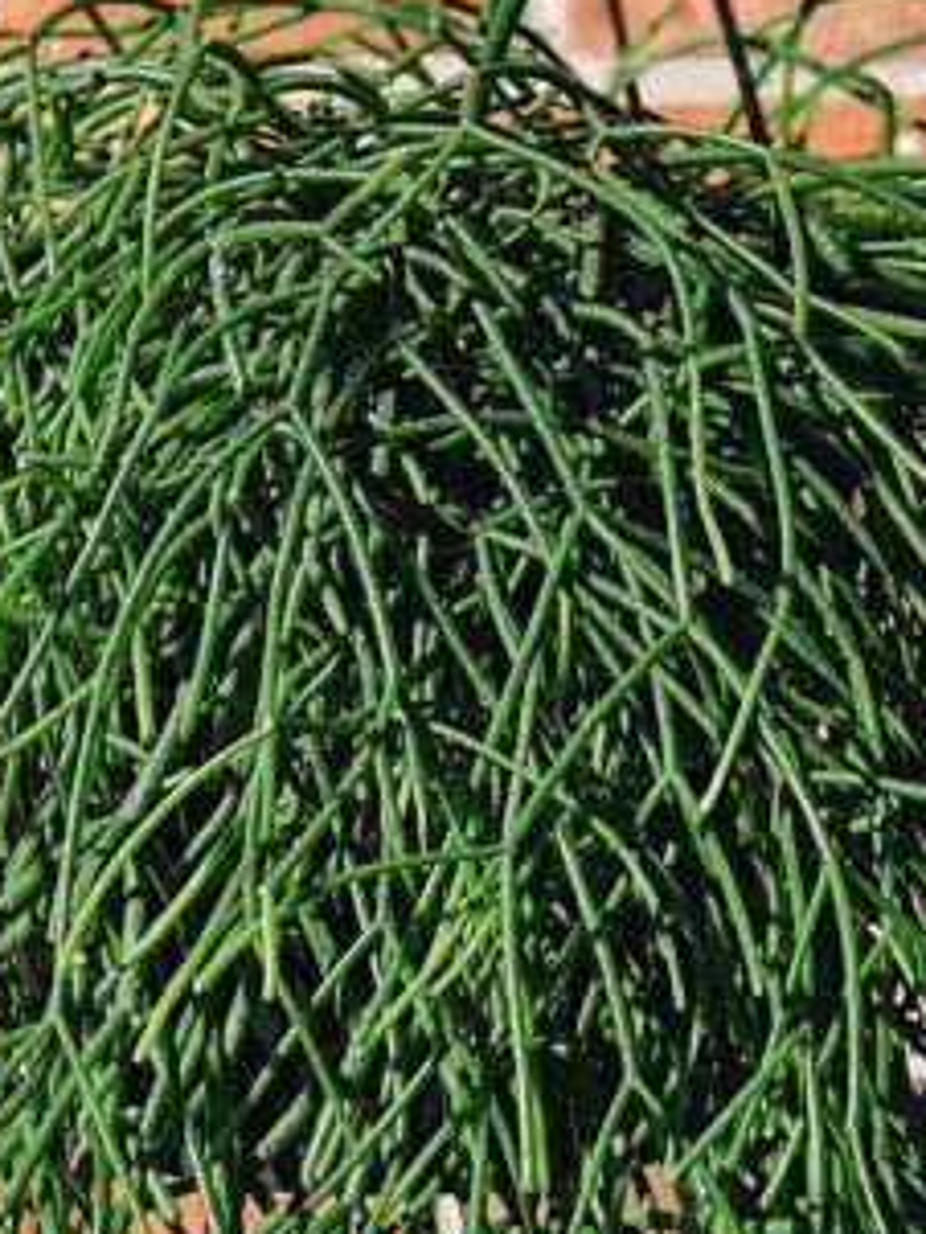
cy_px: 504
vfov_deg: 11.2
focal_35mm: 177
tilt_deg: -3.5
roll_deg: -0.1
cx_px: 467
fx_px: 6309
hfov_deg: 8.4
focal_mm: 6
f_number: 2.4
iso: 16
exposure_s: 1/905
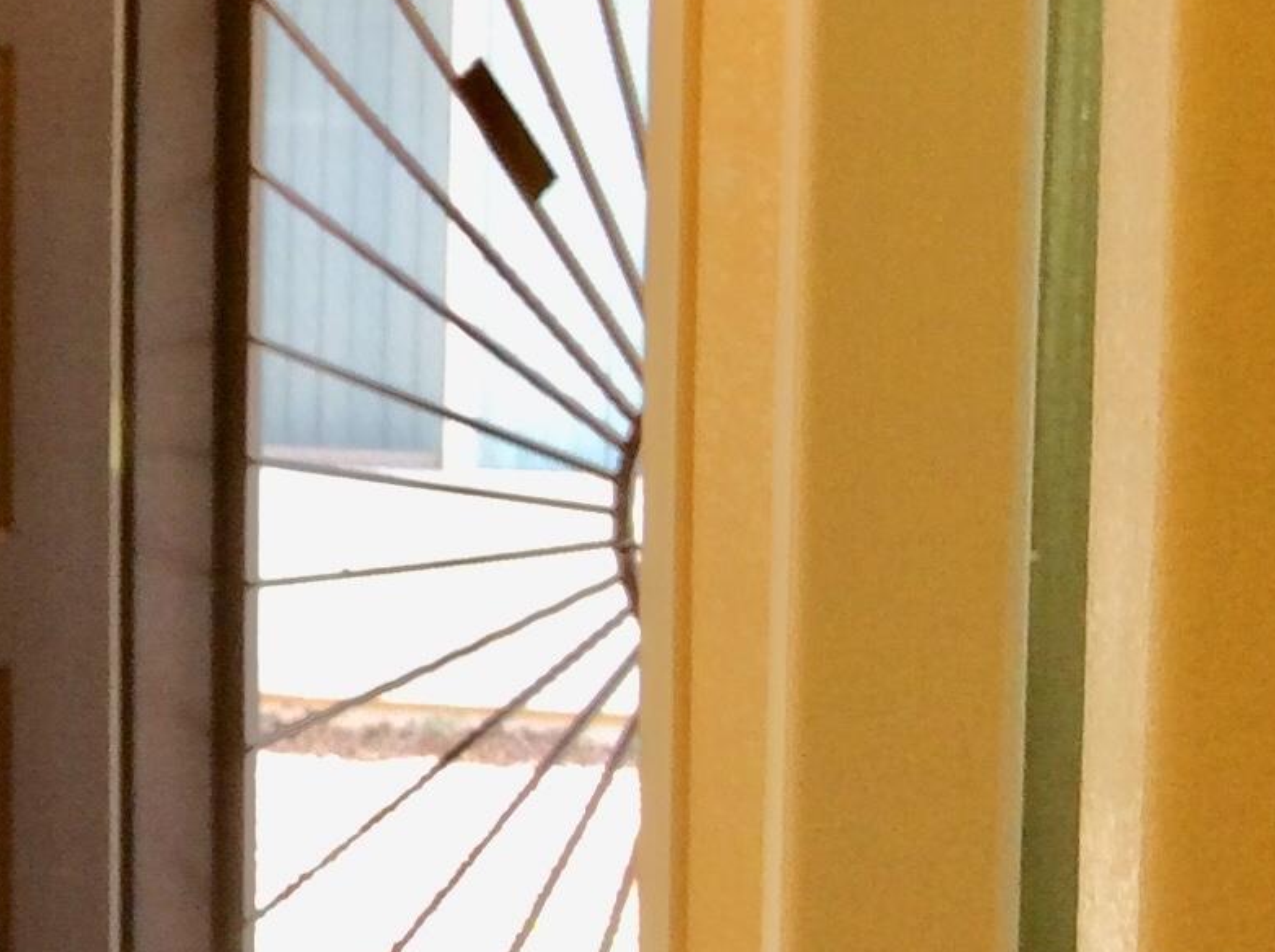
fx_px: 3898
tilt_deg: -5.2
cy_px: 326
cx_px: -792
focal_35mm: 106
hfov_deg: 16.4
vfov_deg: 13.9
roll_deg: -2.2
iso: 50
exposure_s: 1/25
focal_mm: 3.3
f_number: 2.4
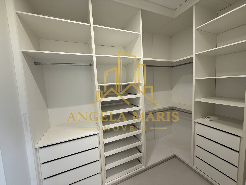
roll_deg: +2.6
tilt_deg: -3.9
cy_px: 92
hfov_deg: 102.1
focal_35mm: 14
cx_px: 123
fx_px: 99
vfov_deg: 85.7
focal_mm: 2.22
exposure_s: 1/60
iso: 200
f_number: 2.2
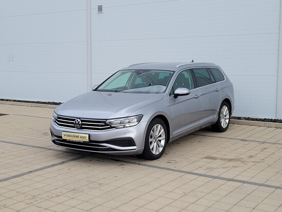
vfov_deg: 53.1
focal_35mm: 26
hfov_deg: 67.3
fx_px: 212
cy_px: 106
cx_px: 141
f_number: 1.8
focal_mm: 5.4
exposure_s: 1/682
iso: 40
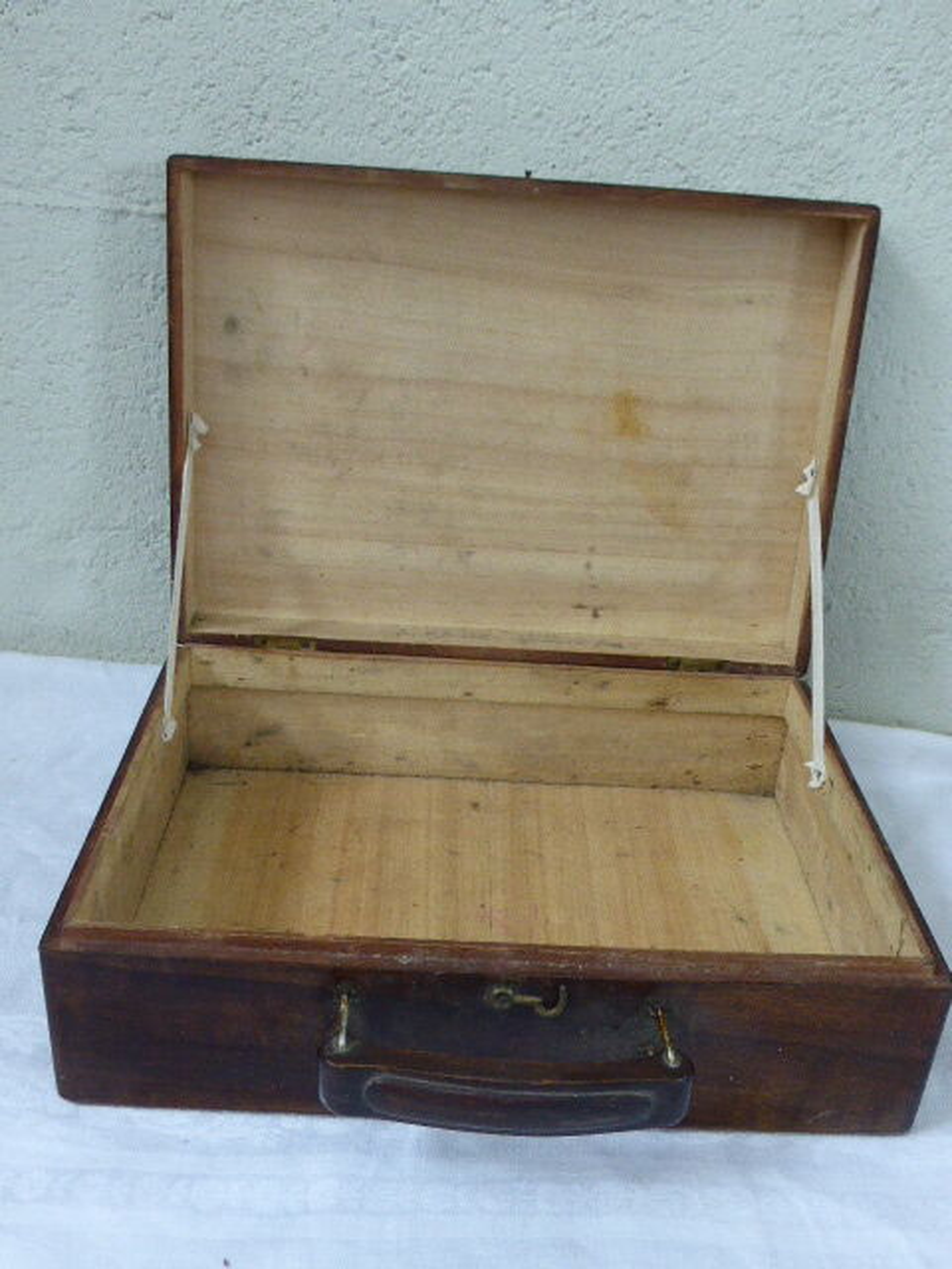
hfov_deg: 40.7
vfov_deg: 52.6
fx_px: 1283
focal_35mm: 35
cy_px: 634
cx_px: 476
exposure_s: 1/50
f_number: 3.7
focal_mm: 6.1
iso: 400
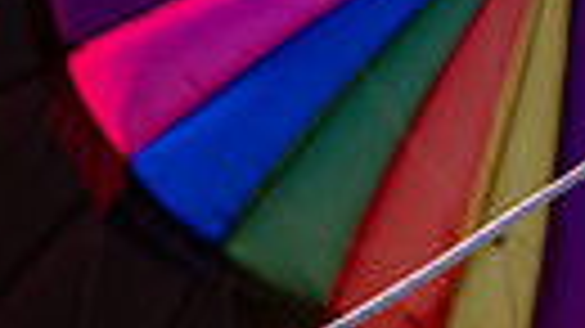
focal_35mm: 283
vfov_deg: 4.3
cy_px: 97
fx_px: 4388
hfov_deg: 7.4
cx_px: 993
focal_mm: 56
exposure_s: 1/2000
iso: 400
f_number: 4.5
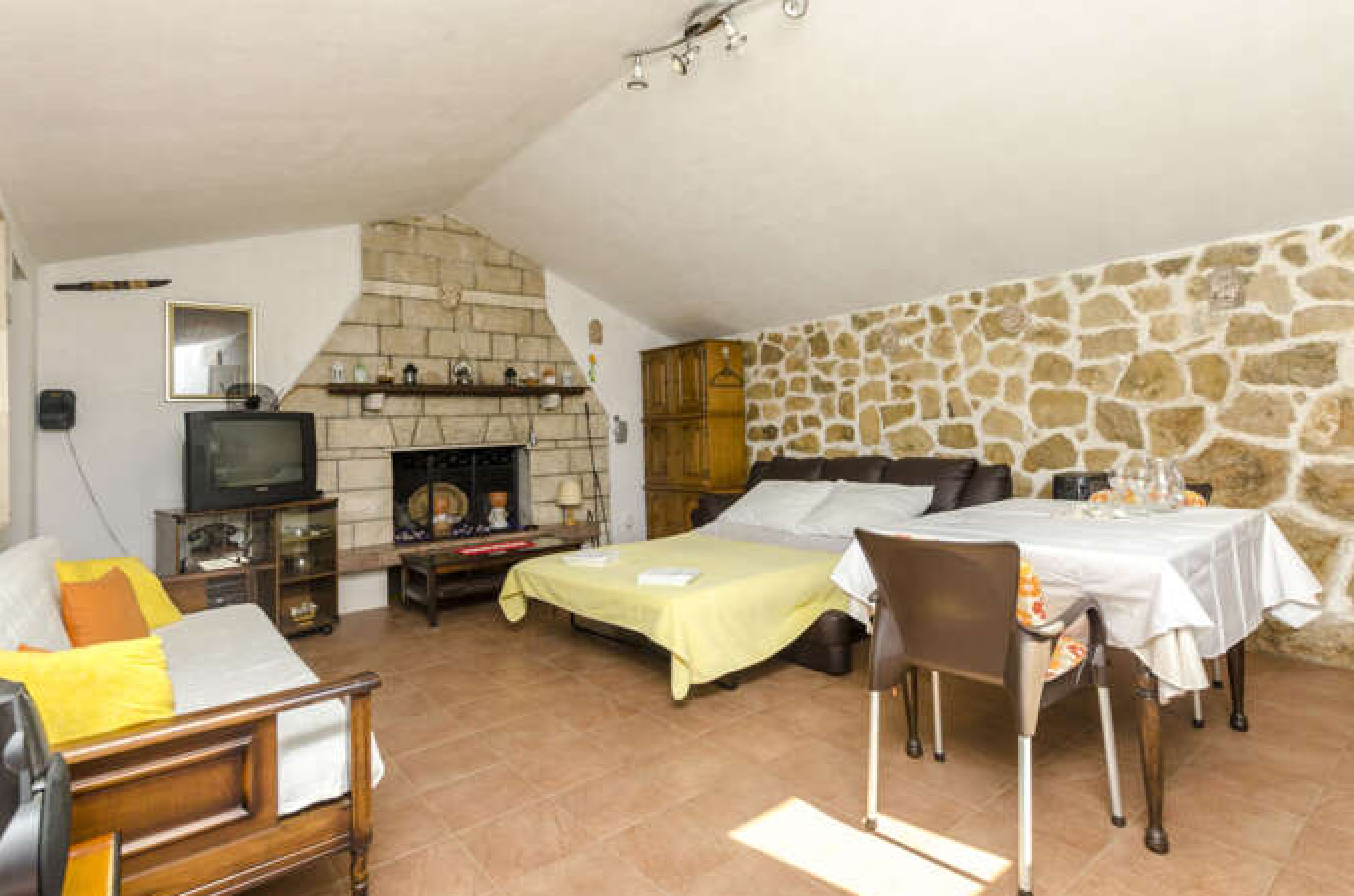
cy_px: 410
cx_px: 651
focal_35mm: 17
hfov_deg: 93.3
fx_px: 638
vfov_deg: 70.1
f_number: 8
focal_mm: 10
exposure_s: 1/160
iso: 160
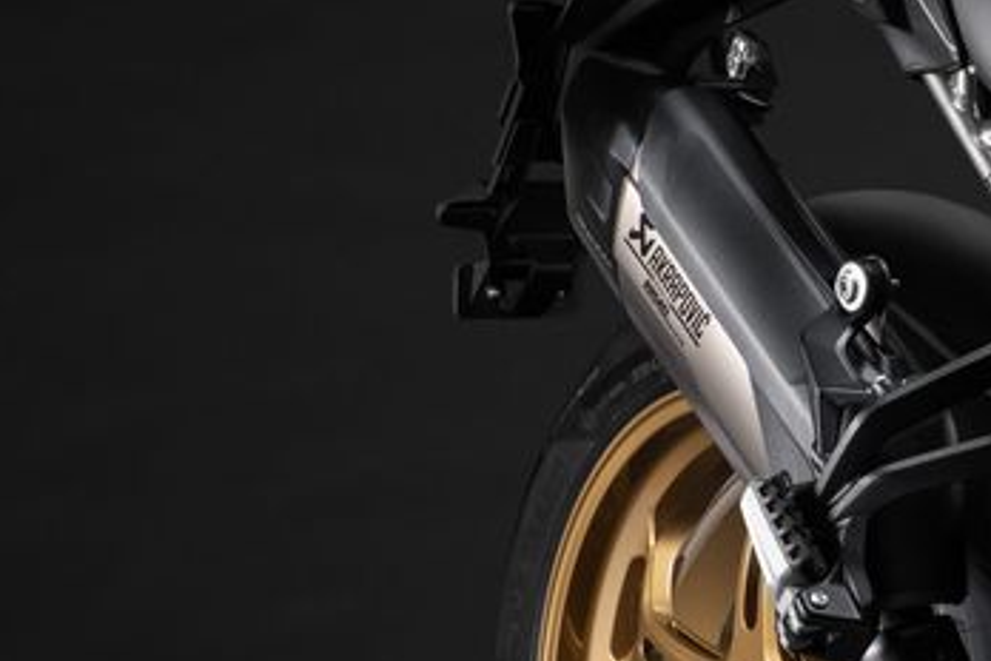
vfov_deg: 2.7
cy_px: 268
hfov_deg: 4.0
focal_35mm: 507
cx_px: 1543
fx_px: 13955
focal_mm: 105
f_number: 11
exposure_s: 1/160
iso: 100
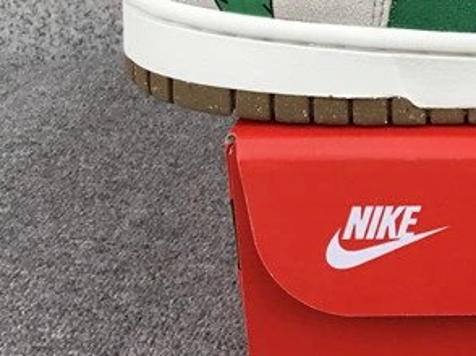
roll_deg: -0.4
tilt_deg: -22.0
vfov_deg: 15.4
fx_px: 1305
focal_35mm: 95
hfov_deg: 19.0
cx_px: 633
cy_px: 43
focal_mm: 3.3
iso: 25
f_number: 2.4
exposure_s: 1/204
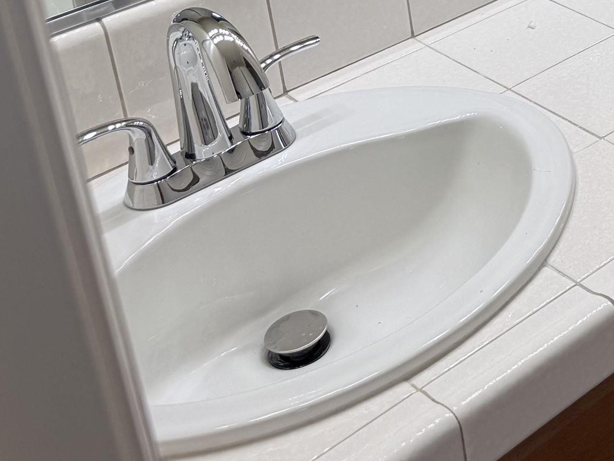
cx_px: 886
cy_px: -178
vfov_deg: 18.8
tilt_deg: -18.8
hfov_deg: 22.9
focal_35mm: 71
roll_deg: +0.1
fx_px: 1260
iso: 64
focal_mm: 6.76
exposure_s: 1/161
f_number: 1.78
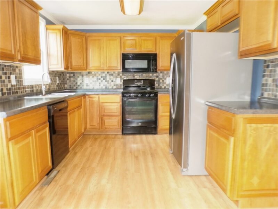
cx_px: 139
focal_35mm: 24
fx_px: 193
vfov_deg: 56.8
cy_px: 104
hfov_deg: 71.6
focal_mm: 4.3
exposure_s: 1/8
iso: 800
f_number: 3
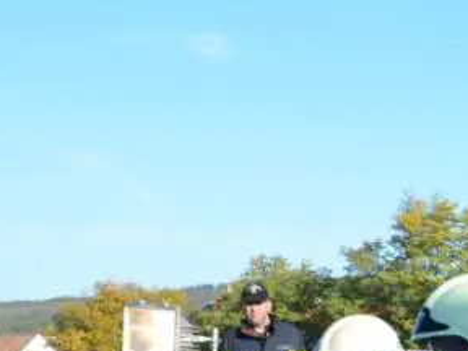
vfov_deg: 11.2
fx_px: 1703
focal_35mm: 126
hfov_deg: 14.1
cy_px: 578
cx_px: 812
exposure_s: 1/250
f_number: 8
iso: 180
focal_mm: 21
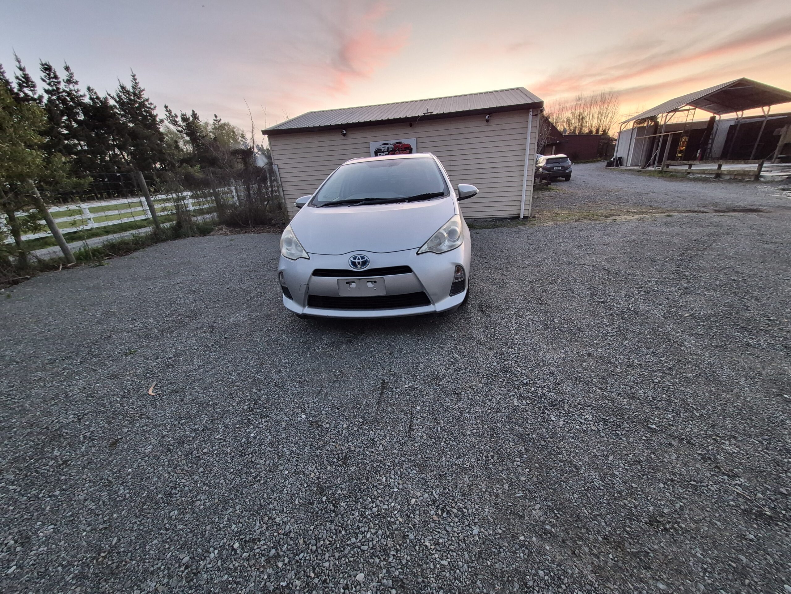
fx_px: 297
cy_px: 297
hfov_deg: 106.2
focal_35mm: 13
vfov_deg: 89.9
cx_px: 396
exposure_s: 1/50
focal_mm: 1.74
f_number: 2.2
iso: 400
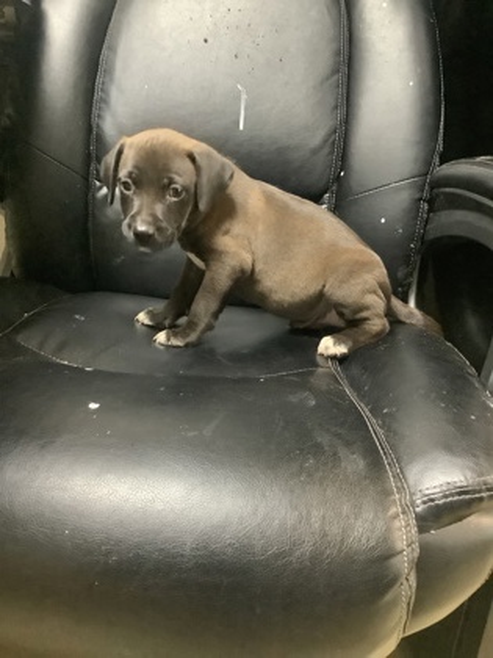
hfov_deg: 45.4
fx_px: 589
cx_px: 246
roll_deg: -5.8
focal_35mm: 31
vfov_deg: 58.4
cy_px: 329
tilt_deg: -20.6
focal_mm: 3.3
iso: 800
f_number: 2.4
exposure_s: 1/30
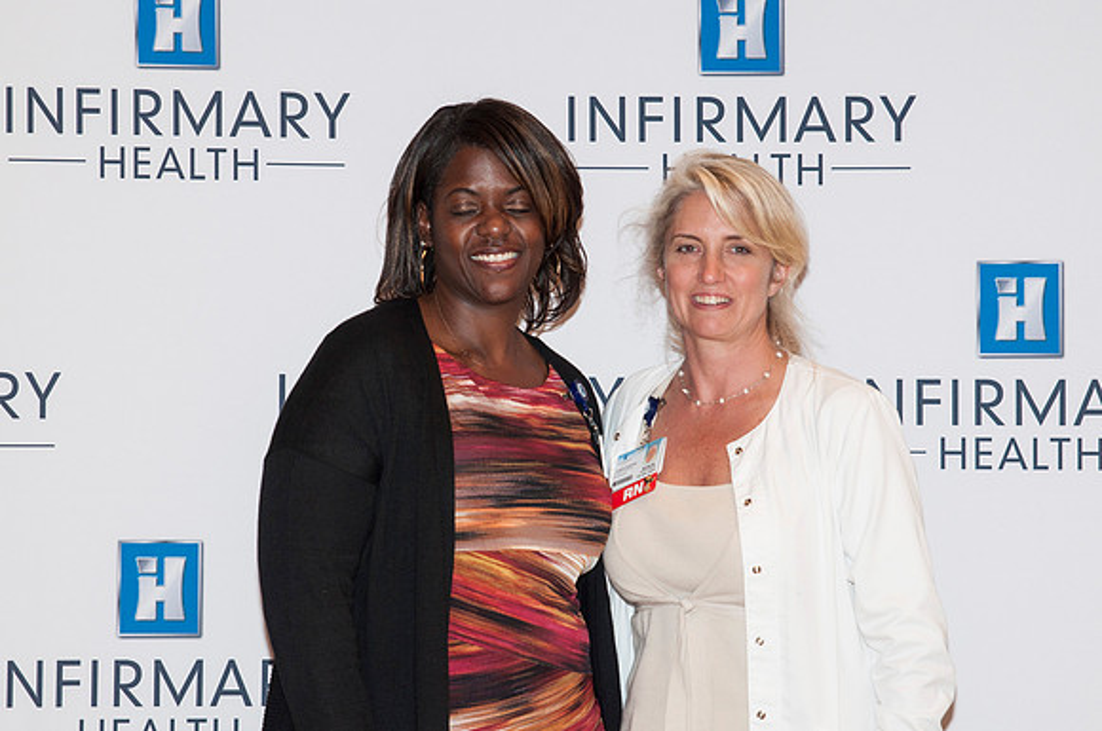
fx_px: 3210
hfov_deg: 19.5
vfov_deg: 13.0
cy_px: 366
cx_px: 551
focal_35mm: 105
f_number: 5.6
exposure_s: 1/60
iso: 400
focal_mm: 70
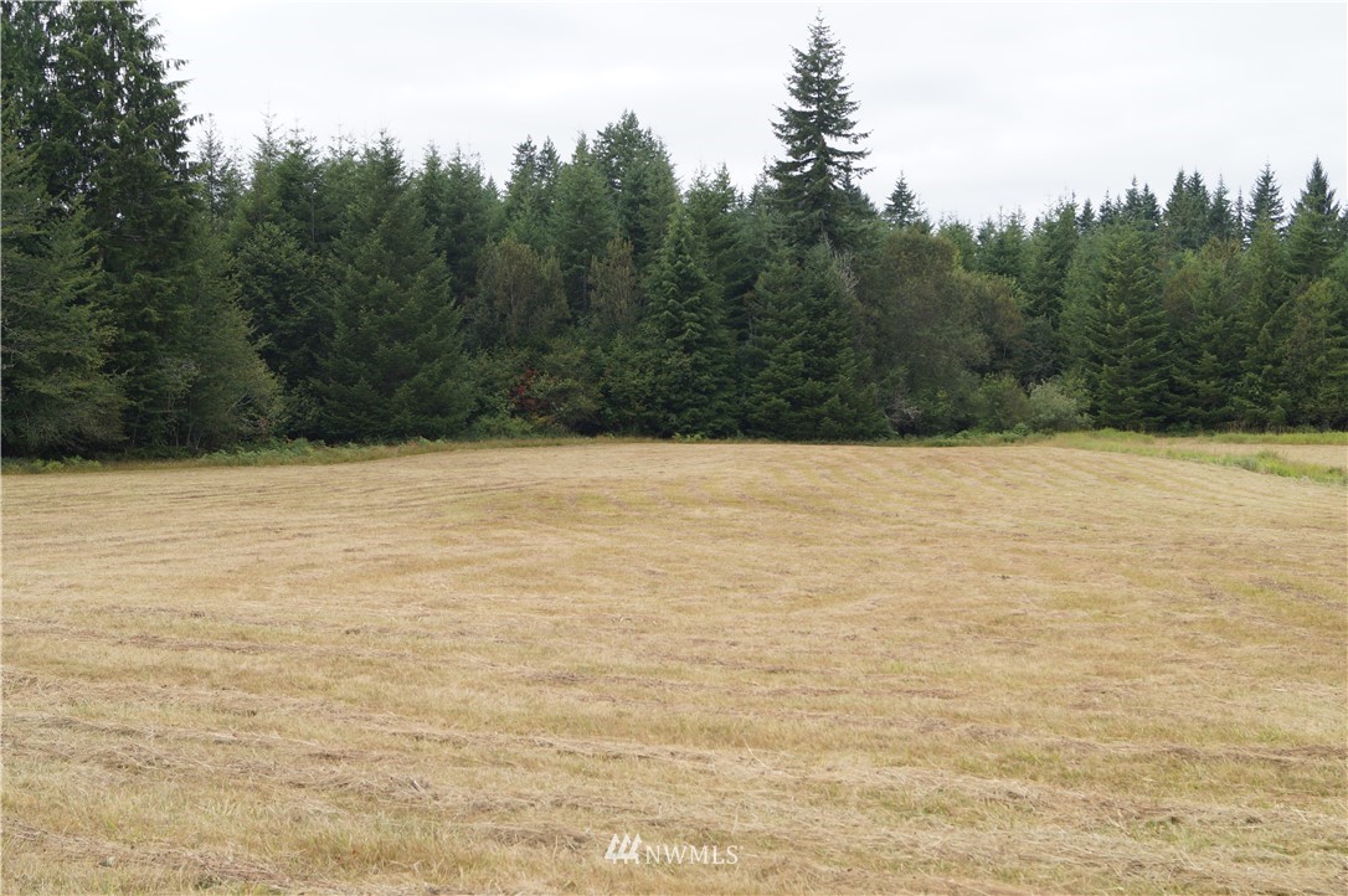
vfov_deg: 31.8
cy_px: 448
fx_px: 1571
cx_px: 674
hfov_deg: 46.4
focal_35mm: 42
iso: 100
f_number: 6.3
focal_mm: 28
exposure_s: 1/125
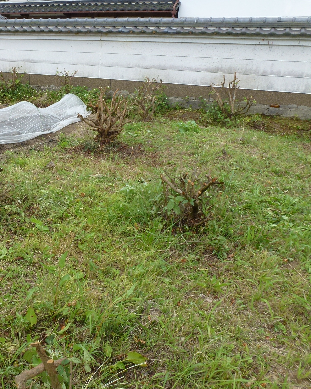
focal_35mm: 32
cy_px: 196
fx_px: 368
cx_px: 61
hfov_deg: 43.6
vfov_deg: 55.7
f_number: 4
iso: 100
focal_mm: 4.3
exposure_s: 1/125
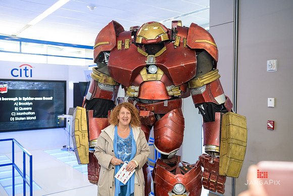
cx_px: 146
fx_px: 277
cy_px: 98
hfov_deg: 55.8
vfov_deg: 38.9
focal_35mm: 34
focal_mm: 34
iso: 800
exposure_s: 1/100
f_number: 3.2
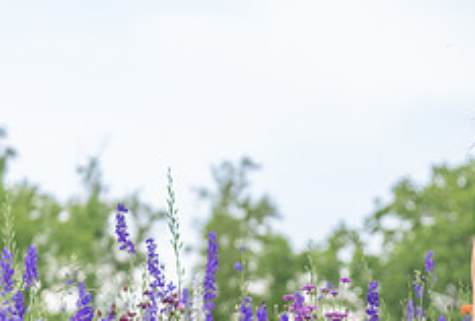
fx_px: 3444
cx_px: 665
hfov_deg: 7.8
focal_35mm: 260
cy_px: 319
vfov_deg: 5.3
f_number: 3.2
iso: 640
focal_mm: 90
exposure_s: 1/1250
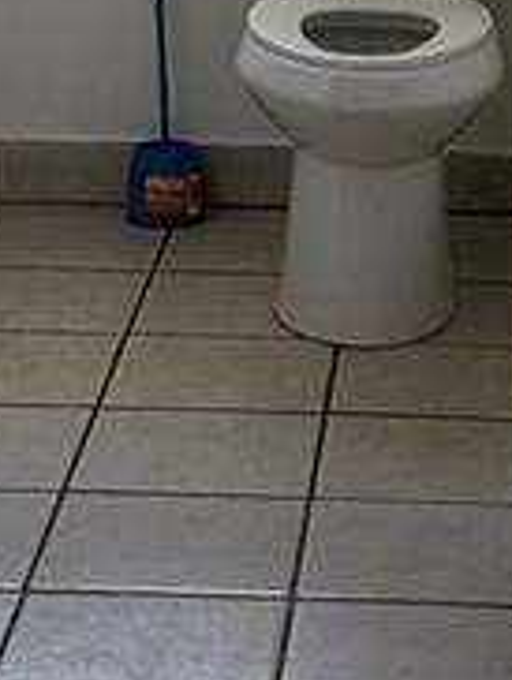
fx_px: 3109
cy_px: -445
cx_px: 396
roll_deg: -1.8
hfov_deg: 9.4
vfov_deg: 11.8
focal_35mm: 158
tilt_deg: -4.2
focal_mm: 6.86
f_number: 1.78
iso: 125
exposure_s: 1/121
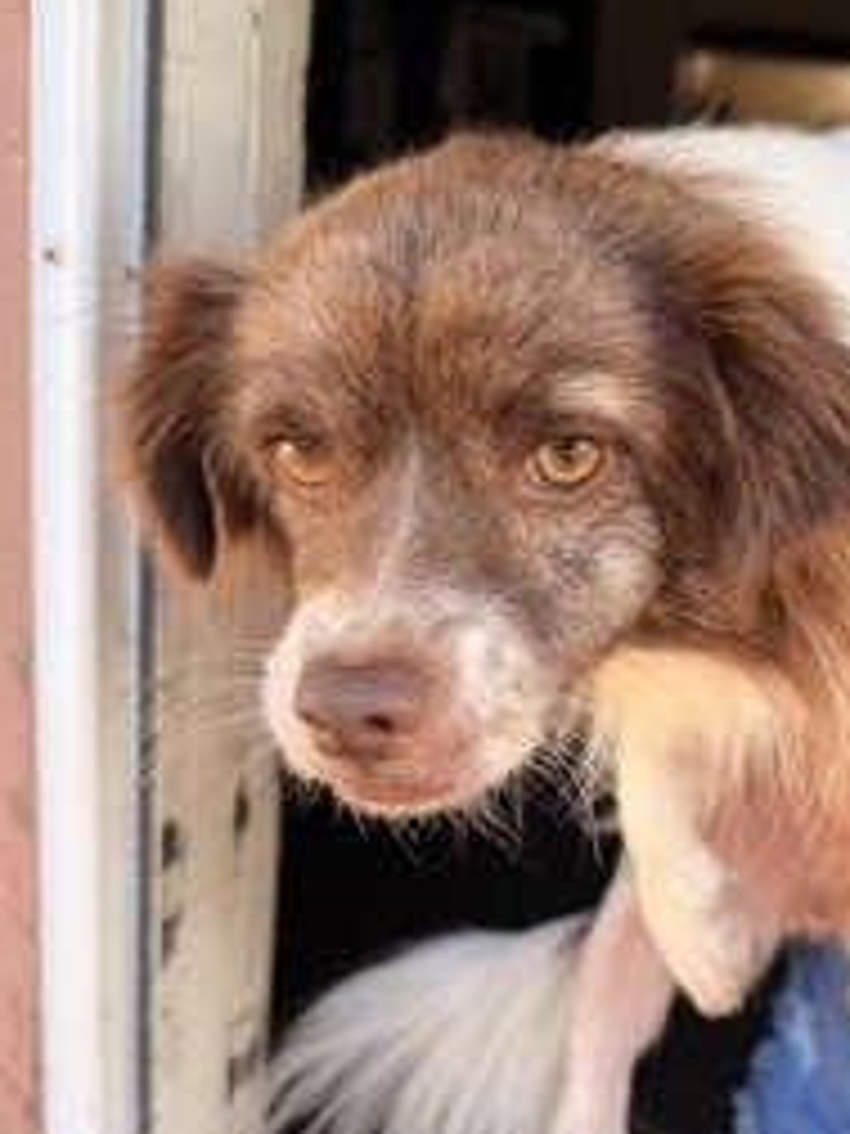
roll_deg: -5.8
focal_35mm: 40
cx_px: 654
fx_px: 1310
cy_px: 634
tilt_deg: -15.9
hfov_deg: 35.0
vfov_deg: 46.7
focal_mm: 6.76
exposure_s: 1/157
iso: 64
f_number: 1.78
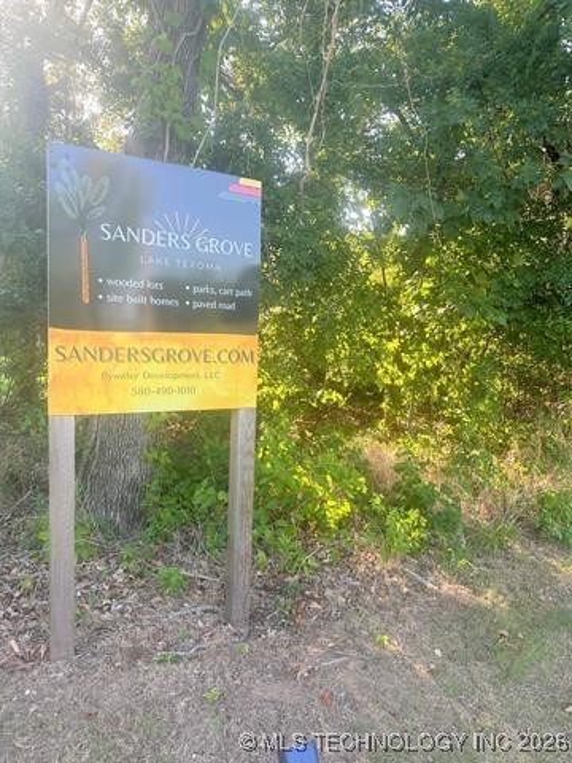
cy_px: 382
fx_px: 529
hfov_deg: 56.8
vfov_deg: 71.6
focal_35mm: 24
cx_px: 286
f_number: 1.78
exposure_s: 1/189
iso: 80
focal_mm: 6.86
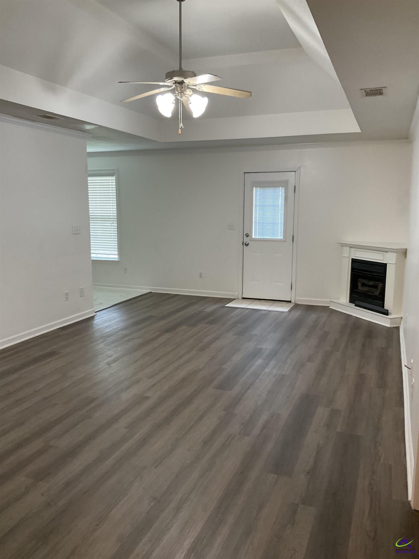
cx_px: 210
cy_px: 280
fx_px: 468
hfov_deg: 48.2
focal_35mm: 29
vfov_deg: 61.7
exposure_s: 1/60
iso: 160
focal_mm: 3
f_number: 1.8
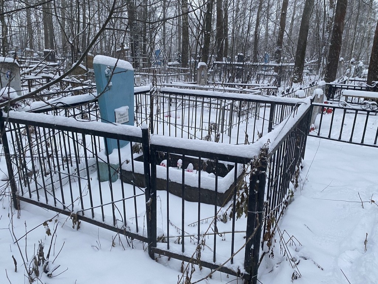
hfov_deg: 67.3
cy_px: 142
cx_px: 189
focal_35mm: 26
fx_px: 284
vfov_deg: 53.1
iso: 125
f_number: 1.8
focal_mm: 4.25
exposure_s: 1/85
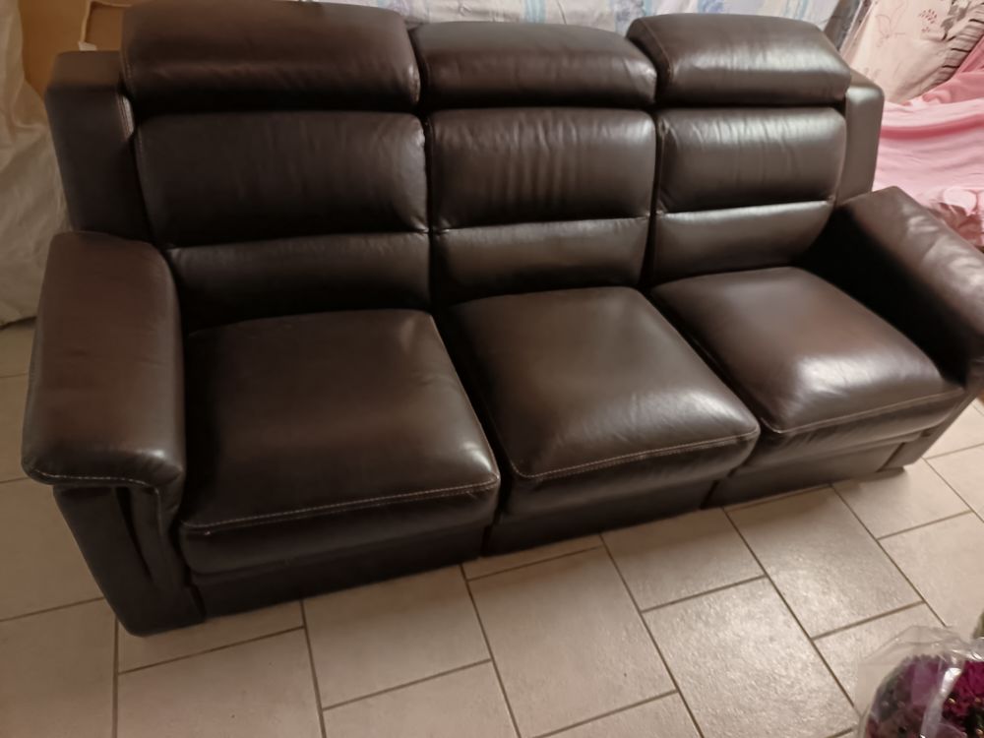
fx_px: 682
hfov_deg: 71.6
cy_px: 369
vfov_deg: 56.8
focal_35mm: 24
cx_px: 492
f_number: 1.75
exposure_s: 1/16.7
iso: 3675
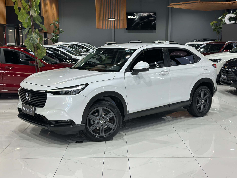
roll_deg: +0.0
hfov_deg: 39.7
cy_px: 89
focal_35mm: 48
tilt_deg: -8.6
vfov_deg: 30.3
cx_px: 118
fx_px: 329
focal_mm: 6.86
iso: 100
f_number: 1.78
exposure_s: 1/120
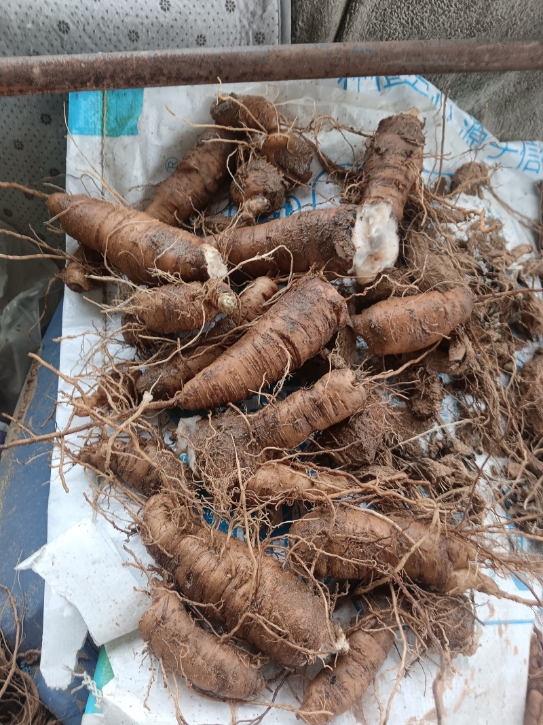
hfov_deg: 51.3
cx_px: 272
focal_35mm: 27
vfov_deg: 65.3
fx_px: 565
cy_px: 362
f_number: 1.8
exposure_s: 1/33.3
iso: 382
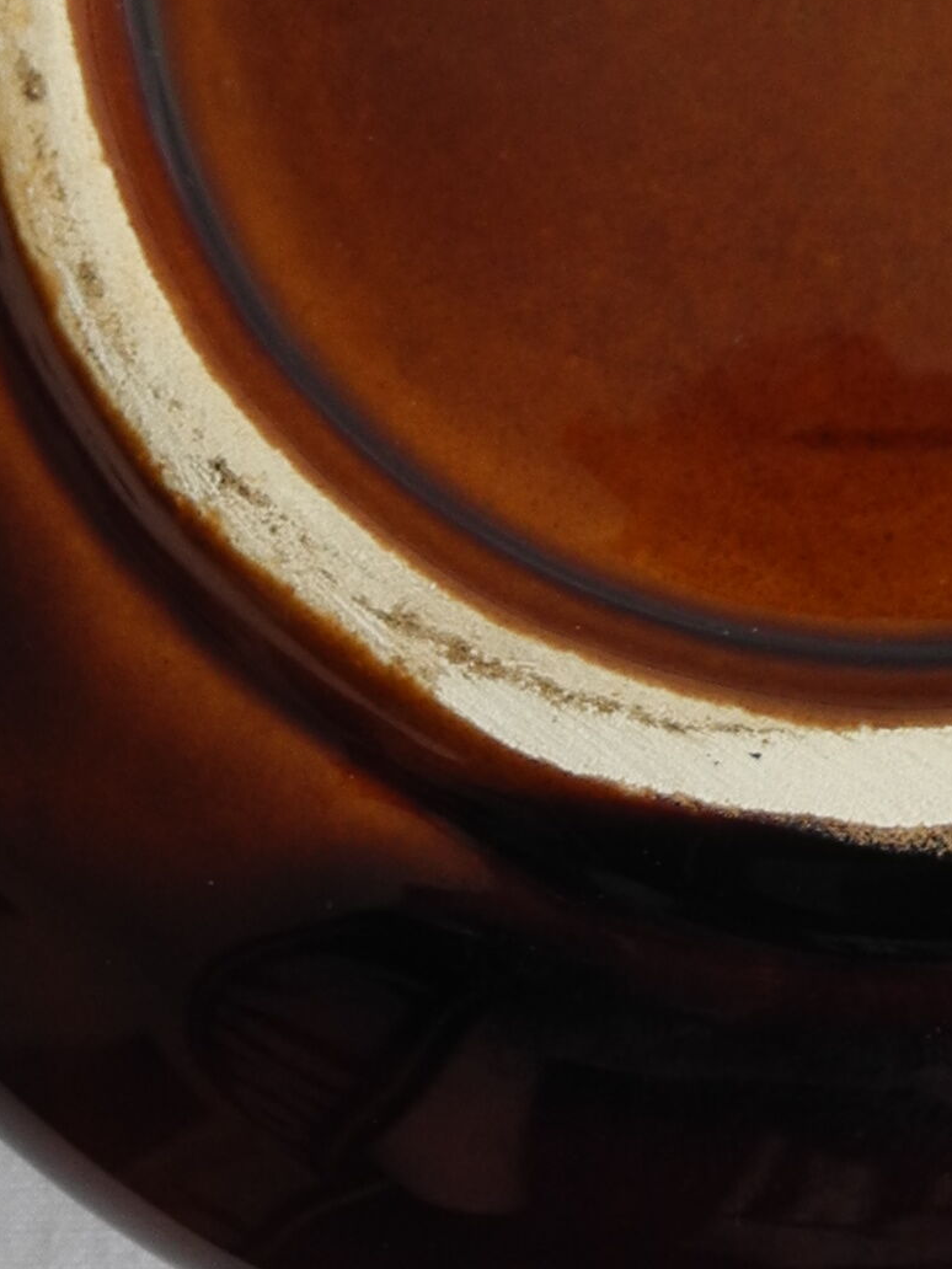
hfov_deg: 14.7
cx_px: 930
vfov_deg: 18.7
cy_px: -294
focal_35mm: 99
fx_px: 3630
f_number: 2.8
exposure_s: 1/91.7
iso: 100
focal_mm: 6
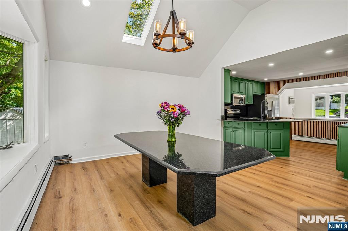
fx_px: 155
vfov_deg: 73.7
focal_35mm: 16
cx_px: 174
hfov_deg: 96.8
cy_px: 116
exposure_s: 1/40
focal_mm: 16
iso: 400
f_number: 8
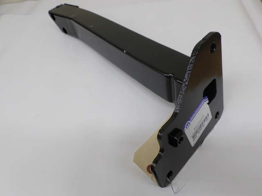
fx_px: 189
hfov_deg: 69.4
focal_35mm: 25
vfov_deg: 54.9
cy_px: 98
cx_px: 131
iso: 80
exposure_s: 1/30
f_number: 2.5
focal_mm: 4.5
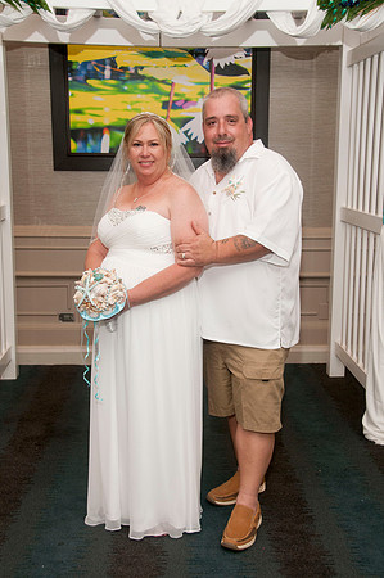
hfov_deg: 28.9
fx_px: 746
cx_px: 192
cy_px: 289
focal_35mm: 46
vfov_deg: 42.4
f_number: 5.6
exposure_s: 1/60
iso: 400
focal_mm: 31
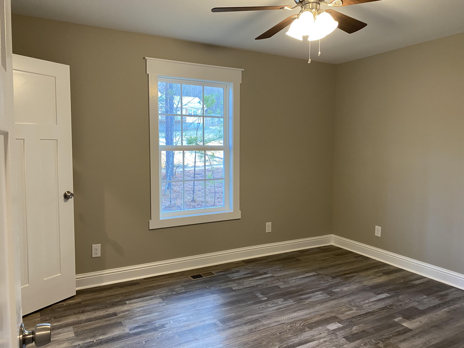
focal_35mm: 26
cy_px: 174
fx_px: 349
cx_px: 232
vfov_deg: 53.1
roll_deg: -1.0
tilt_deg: -4.8
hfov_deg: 67.3
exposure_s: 1/60
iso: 160
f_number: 1.8
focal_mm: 4.25
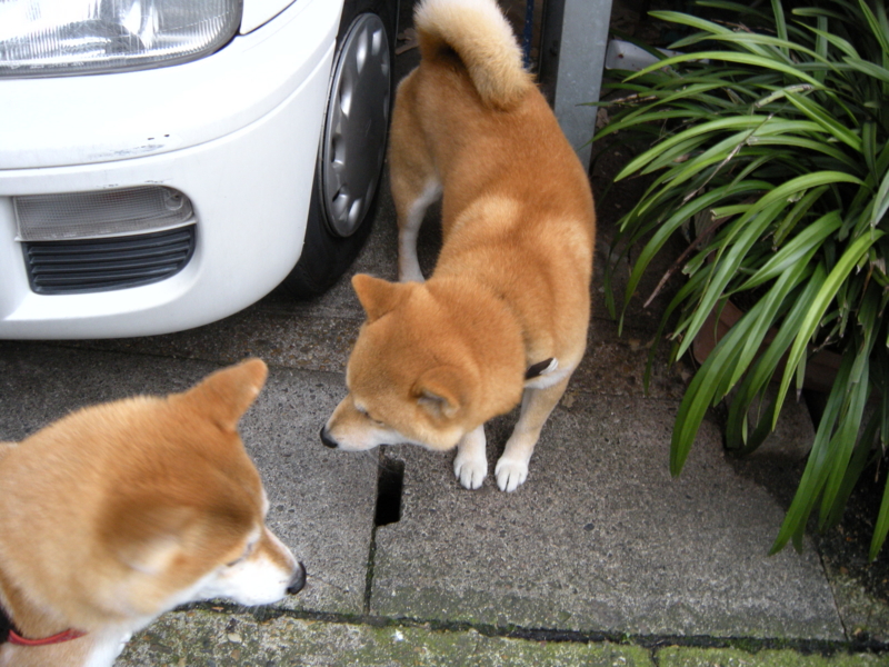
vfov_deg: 40.7
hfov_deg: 52.6
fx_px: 899
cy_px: 334
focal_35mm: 35
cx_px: 444
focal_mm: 5.9
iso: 132
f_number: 3.8
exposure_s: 1/48
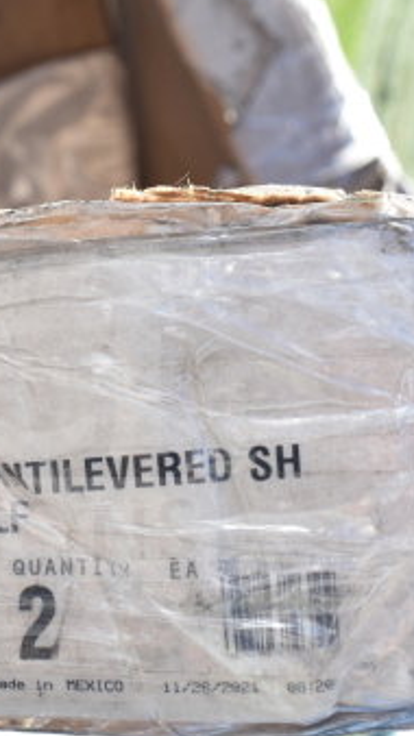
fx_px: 1385
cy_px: 408
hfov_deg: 16.5
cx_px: -28
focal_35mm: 71
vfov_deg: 29.8
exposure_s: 1/200
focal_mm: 25
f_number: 7.1
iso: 200
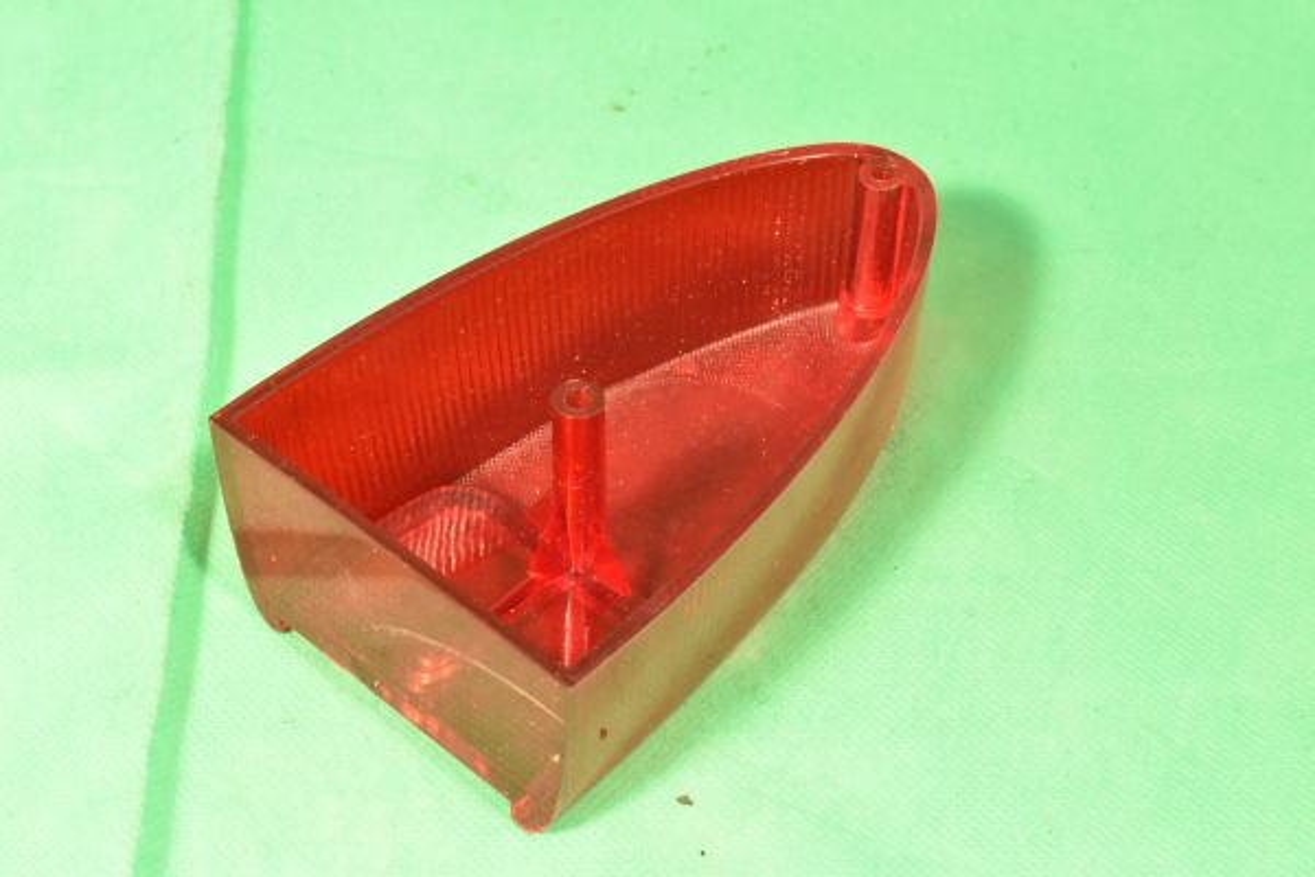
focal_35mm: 63
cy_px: 438
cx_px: 658
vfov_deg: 21.6
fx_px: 2301
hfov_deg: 31.9
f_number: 16
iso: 3600
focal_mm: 42
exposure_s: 1/60
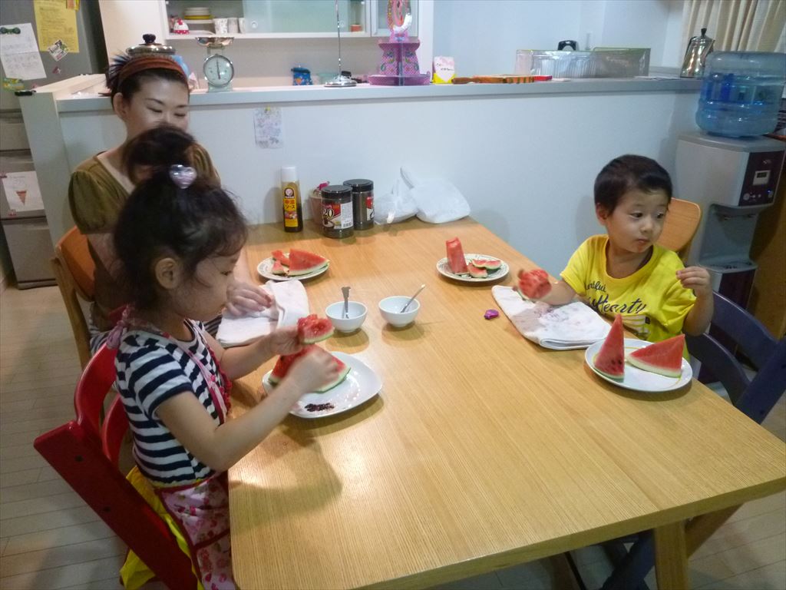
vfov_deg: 54.9
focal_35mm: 25
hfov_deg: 69.4
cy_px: 295
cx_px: 393
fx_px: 568
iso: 400
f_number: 2.8
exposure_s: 1/20
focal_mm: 4.5
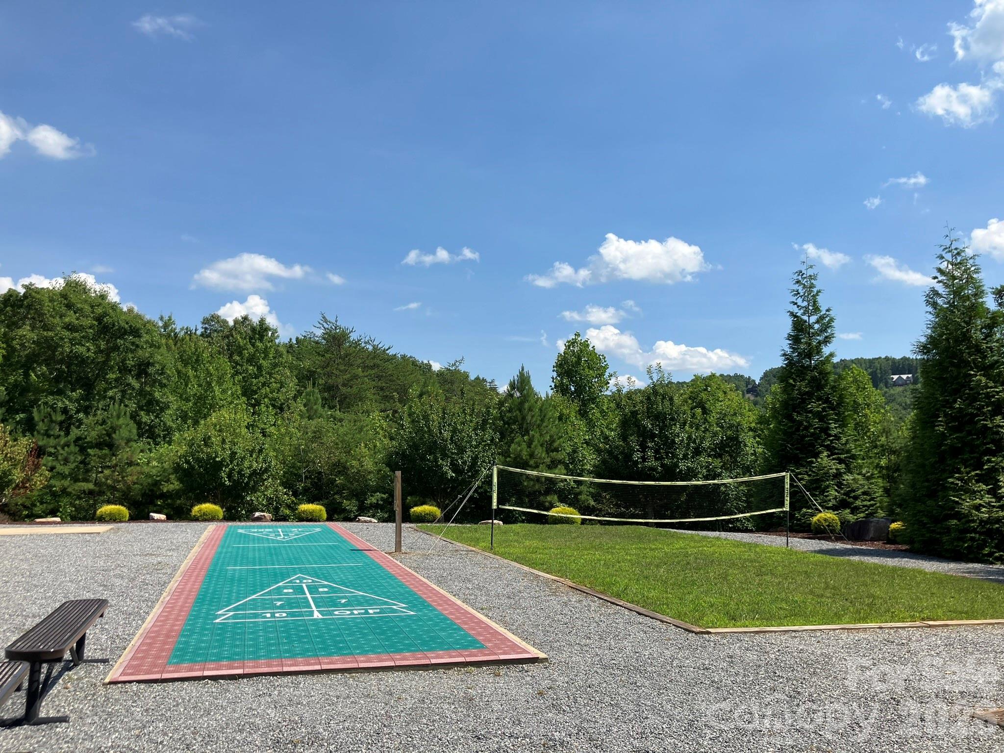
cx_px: 502
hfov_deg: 63.4
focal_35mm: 28
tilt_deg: +6.6
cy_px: 376
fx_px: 812
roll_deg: -0.3
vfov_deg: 49.7
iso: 32
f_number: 1.8
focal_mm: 3.99
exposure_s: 1/2288
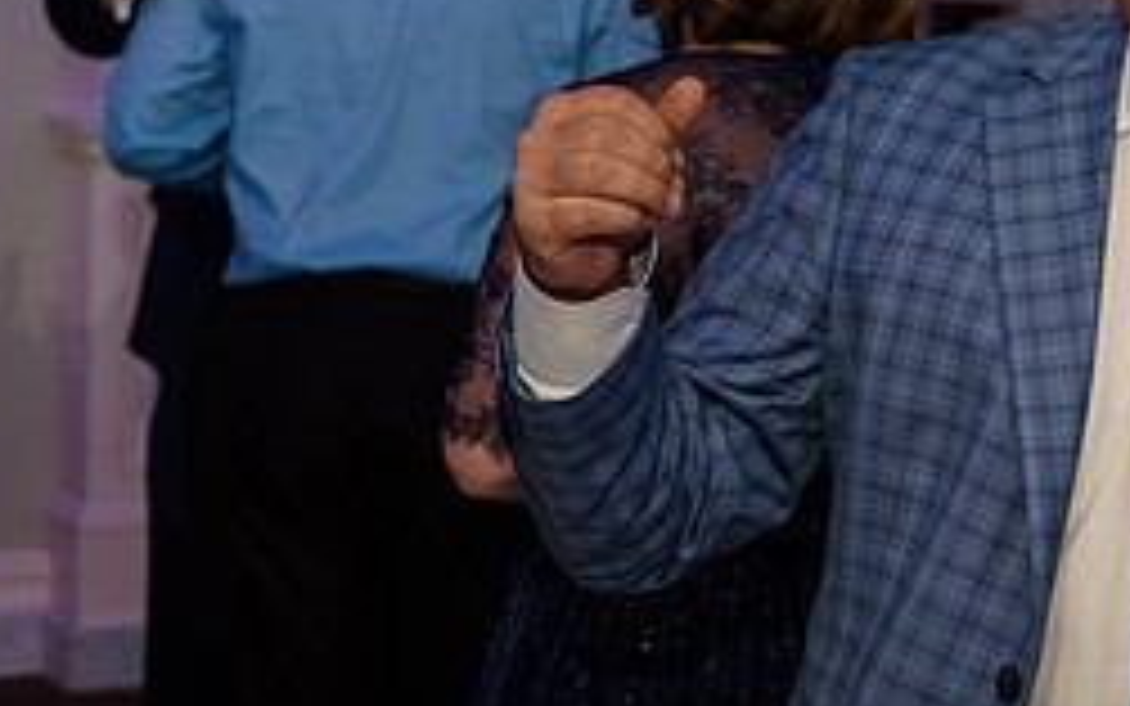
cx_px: 1175
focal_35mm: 118
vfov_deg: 11.1
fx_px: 3635
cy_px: 263
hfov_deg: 17.2
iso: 1600
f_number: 3.2
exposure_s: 1/125
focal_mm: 50
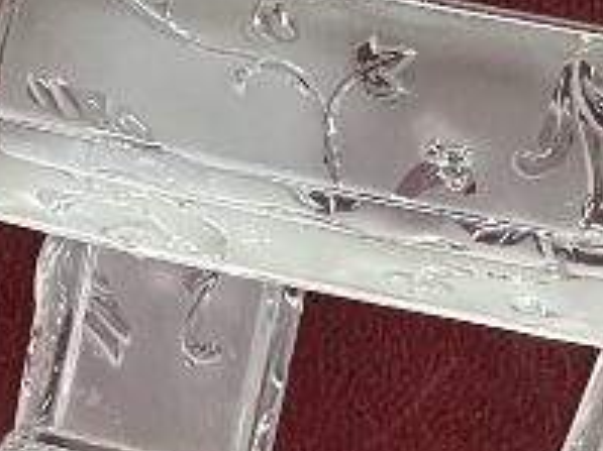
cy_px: 844
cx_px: -309
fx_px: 5466
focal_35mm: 314
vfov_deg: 4.7
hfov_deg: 6.2
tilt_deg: -76.4
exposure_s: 1/60
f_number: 2
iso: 400
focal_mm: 6
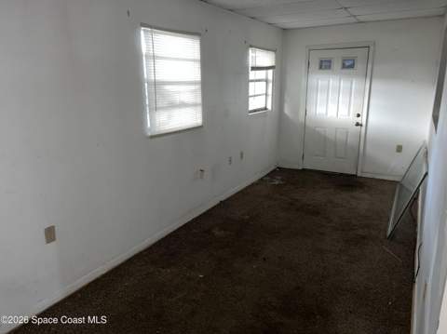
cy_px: 167
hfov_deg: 67.4
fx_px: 335
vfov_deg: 53.0
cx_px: 224
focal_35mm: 26
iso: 100
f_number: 1.5
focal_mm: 5.7
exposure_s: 1/17
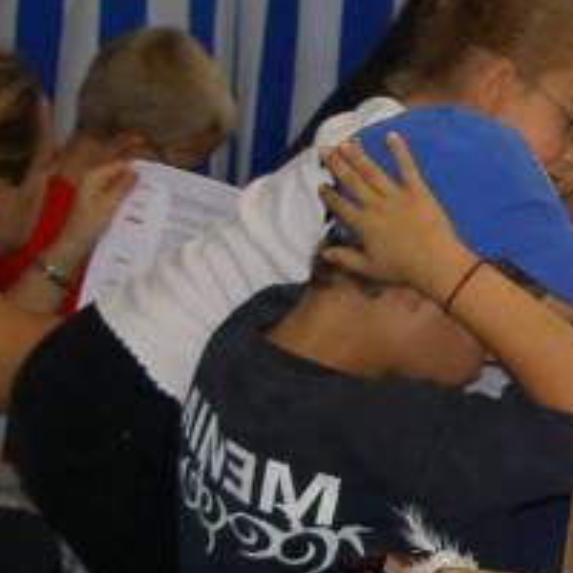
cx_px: 593
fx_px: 2584
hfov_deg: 12.5
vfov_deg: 12.7
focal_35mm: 138
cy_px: 301
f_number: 2.8
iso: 100
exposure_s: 1/60
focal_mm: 8
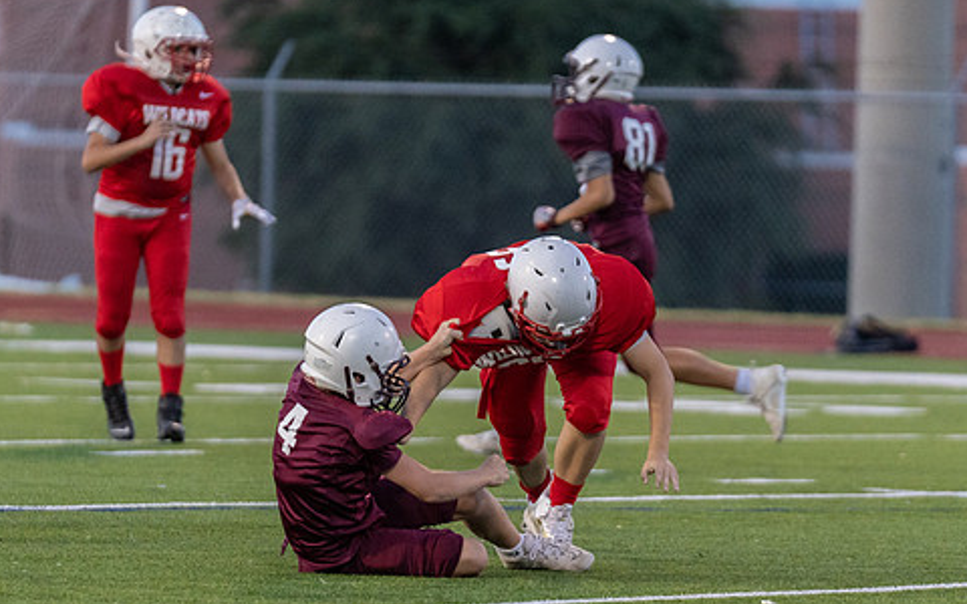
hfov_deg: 5.0
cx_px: 450
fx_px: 10990
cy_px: 339
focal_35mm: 417
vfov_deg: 3.2
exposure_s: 1/1250
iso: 2500
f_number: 2.8
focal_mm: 200
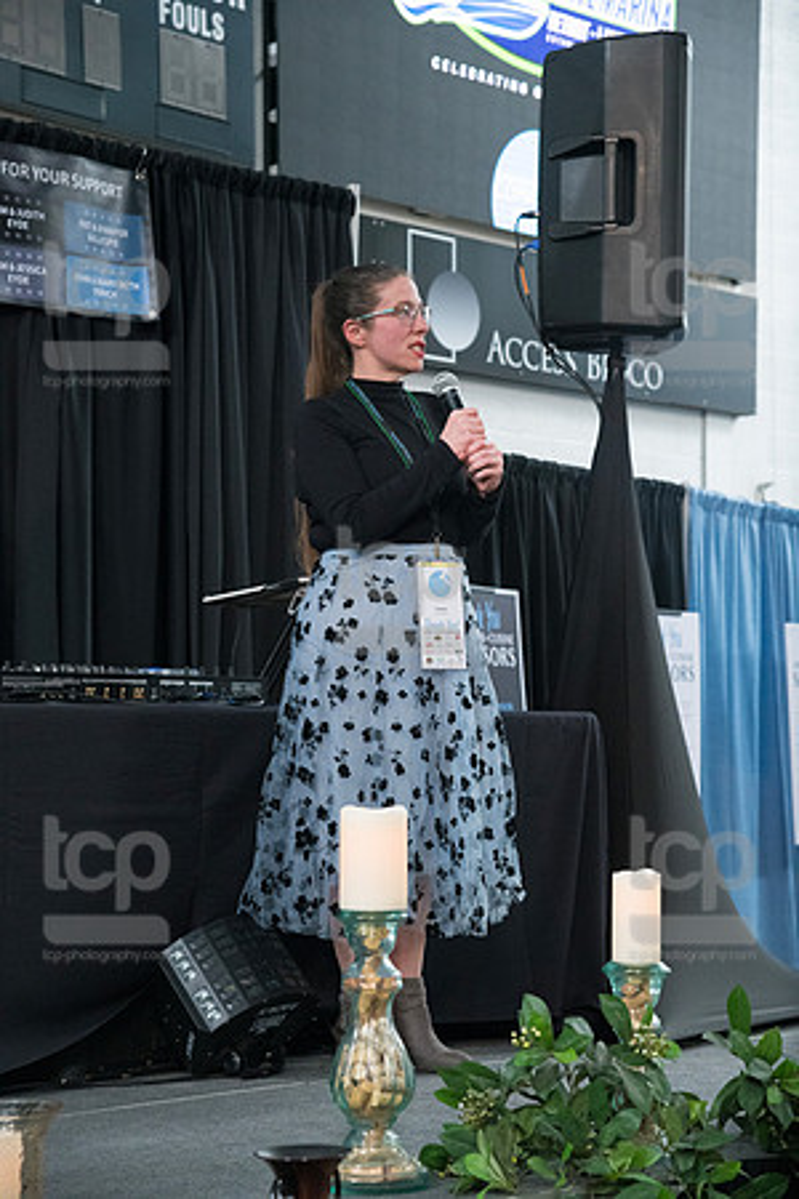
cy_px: 600
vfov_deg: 24.8
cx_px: 400
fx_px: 2730
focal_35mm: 82
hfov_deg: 16.7
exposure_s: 1/250
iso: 4000
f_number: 5.6
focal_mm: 82
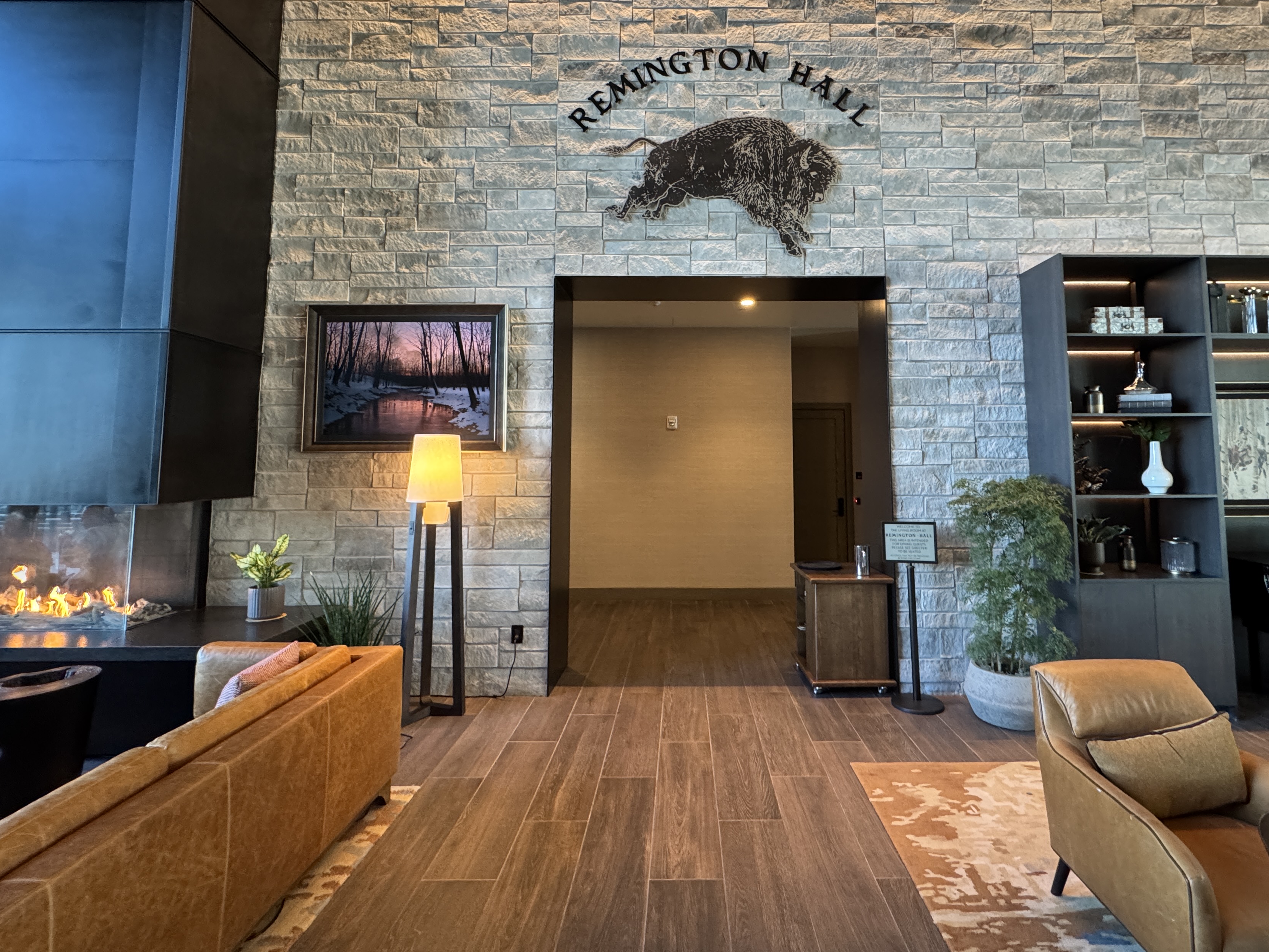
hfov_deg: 90.8
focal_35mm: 17
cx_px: 690
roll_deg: -0.4
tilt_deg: +4.4
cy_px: 410
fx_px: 623
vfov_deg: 74.3
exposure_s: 1/60
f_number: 2.2
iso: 400
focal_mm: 2.22
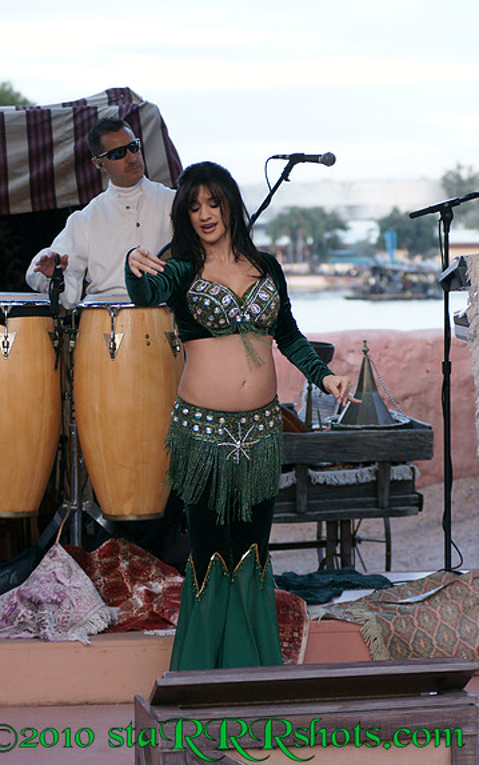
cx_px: 225
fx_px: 2902
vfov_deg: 15.0
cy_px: 381
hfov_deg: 9.4
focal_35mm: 139
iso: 1600
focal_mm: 90
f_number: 5
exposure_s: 1/500
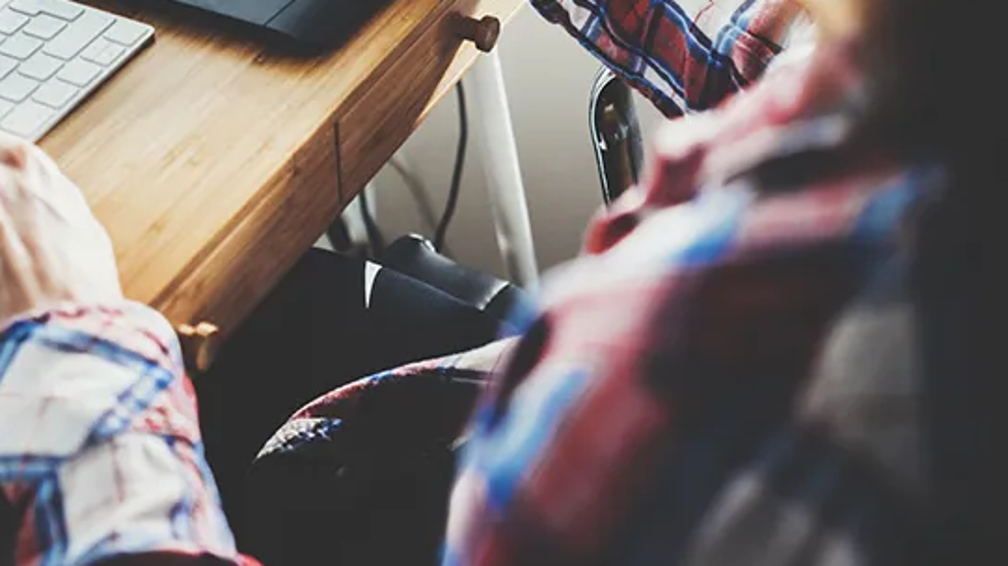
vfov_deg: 19.3
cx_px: 434
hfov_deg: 34.3
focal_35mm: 61
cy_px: 26
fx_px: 1630
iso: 640
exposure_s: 1/60
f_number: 2.8
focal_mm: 35
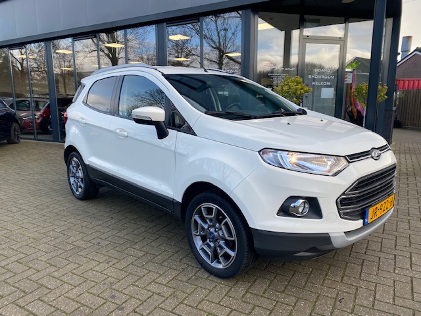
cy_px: 158
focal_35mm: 26
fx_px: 316
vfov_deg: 53.1
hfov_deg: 67.3
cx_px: 210
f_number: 1.8
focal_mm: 4.25
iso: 32
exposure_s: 1/465
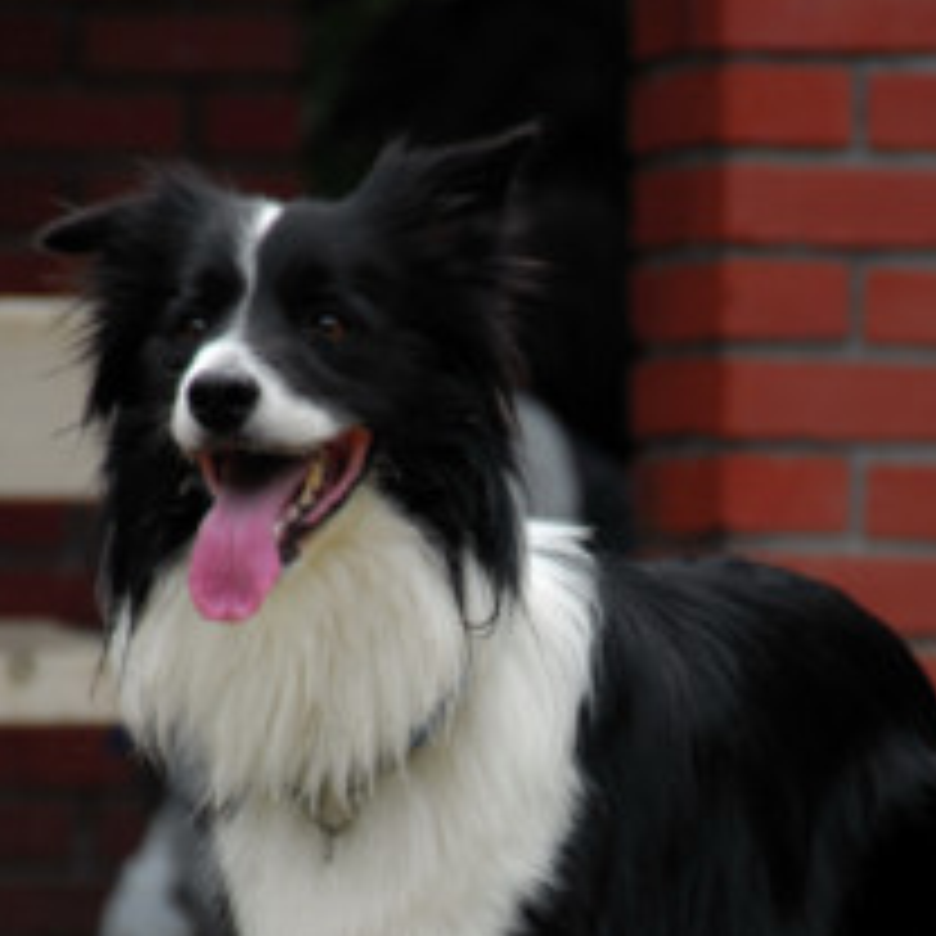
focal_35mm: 552
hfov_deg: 3.2
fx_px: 16887
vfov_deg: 3.2
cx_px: 547
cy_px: 788
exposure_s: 1/160
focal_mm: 200
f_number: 6.3
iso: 400
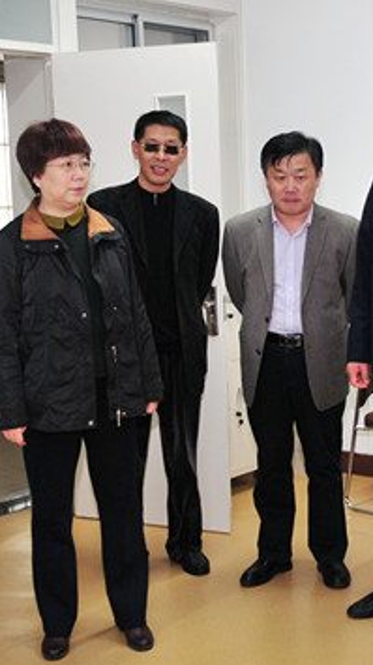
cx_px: 328
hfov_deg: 19.6
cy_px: 347
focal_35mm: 60
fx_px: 1061
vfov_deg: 34.8
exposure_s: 1/60
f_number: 2.8
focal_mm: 17
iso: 400
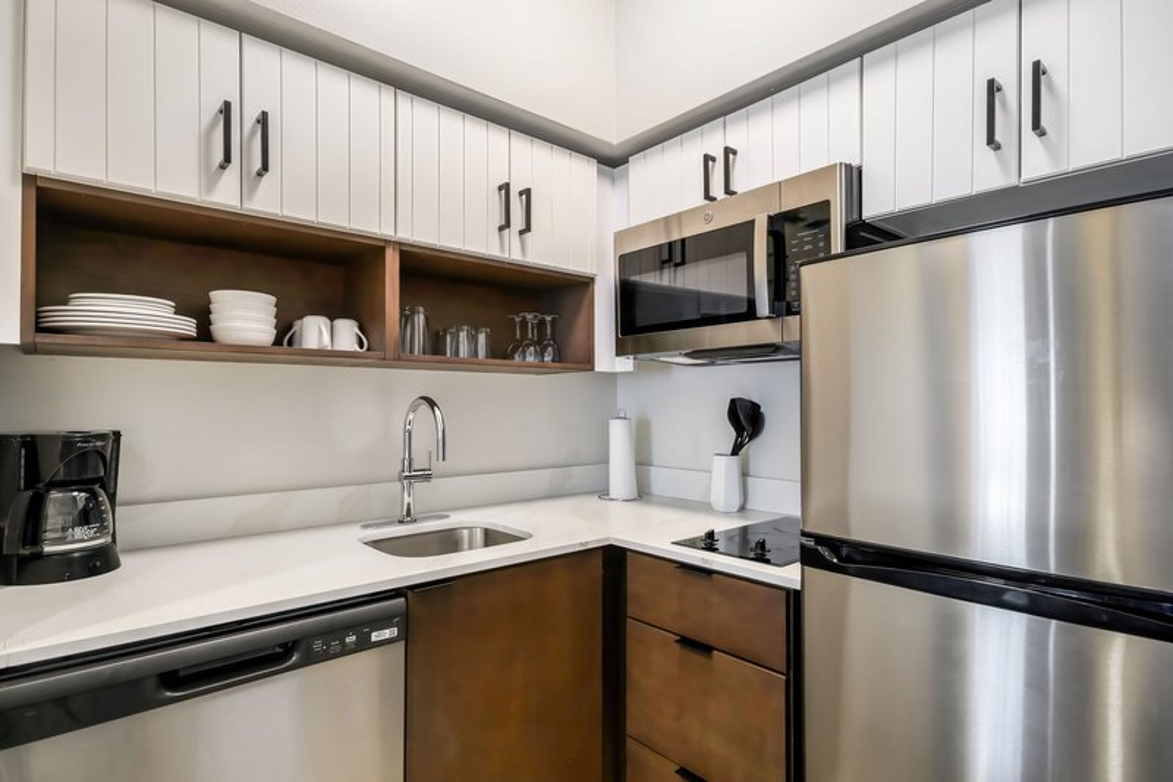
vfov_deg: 63.2
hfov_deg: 85.4
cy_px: 391
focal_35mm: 20
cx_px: 586
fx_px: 635
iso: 400
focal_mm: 13
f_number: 8
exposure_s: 1/4
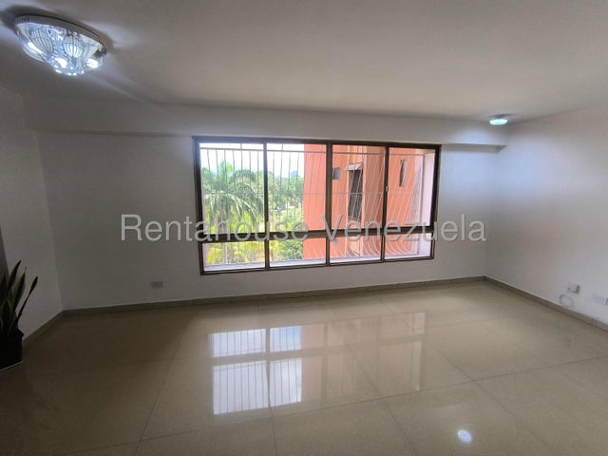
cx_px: 304
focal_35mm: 16
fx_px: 281
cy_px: 228
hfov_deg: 94.5
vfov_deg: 78.1
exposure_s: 1/233
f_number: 2.2
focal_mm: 1.65
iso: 50
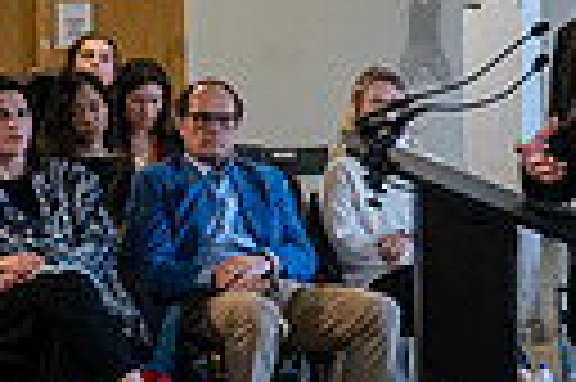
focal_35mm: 176
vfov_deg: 7.8
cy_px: 189
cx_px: 894
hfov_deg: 11.2
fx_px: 2812
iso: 4000
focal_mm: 35
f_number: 4.5
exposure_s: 1/320
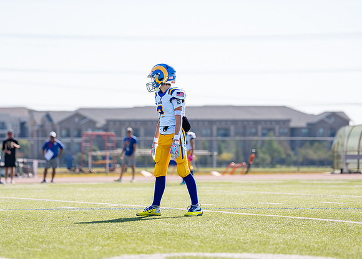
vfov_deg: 8.9
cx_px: 166
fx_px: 1668
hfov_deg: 12.4
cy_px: 113
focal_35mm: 162
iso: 100
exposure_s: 1/2000
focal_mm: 131
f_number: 2.8
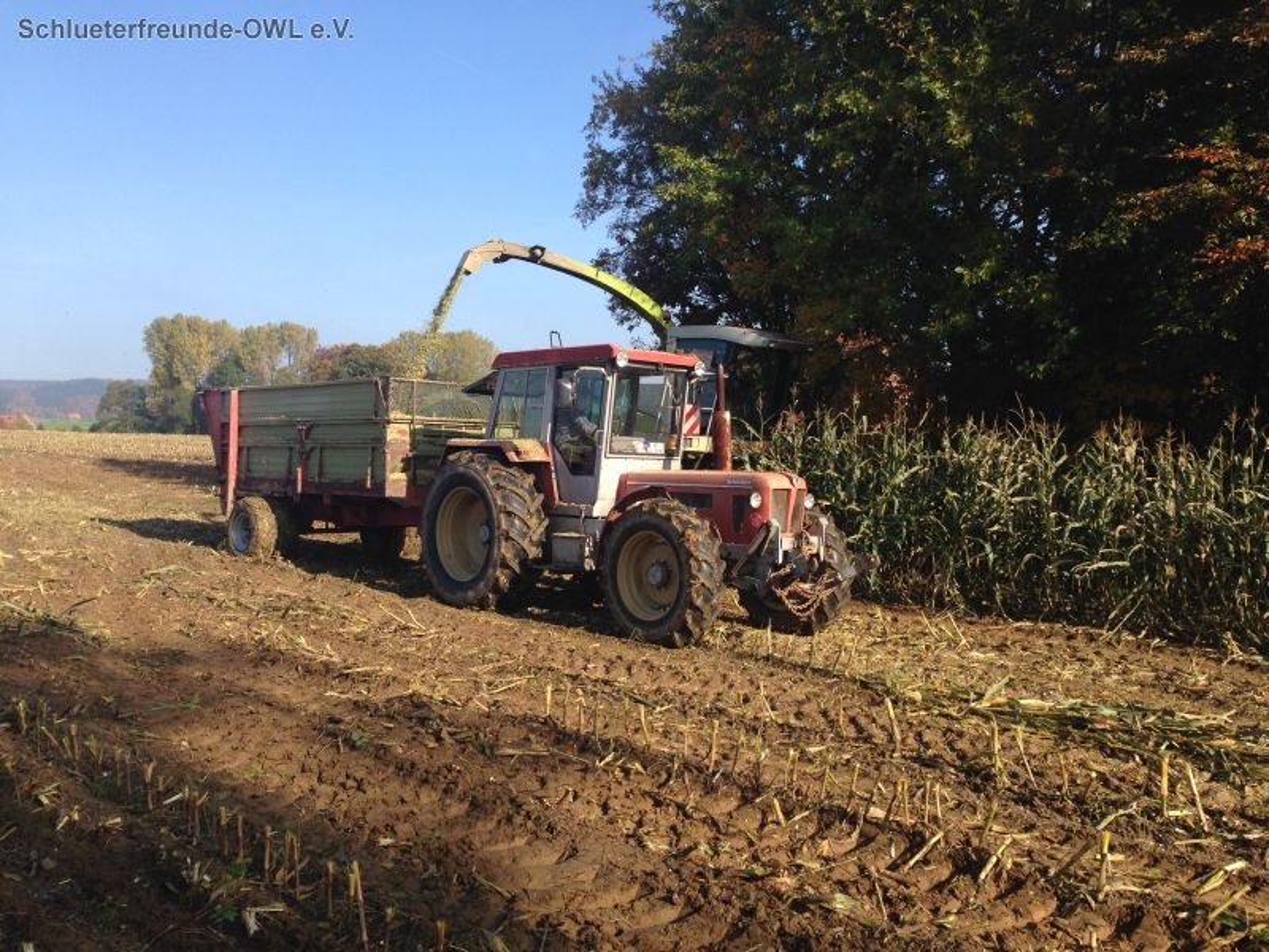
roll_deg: -0.1
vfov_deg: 42.9
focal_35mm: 33
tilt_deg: +0.7
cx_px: 634
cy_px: 476
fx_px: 1210
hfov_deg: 55.4
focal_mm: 4.12
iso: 50
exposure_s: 1/1063
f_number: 2.4
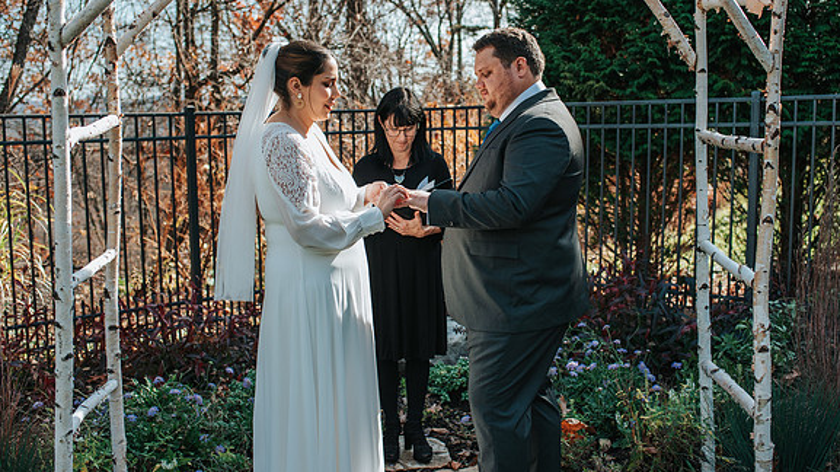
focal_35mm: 41
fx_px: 913
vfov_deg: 28.9
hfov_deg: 49.4
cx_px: 448
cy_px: 193
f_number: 3.5
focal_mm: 35
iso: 360
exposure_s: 1/1250
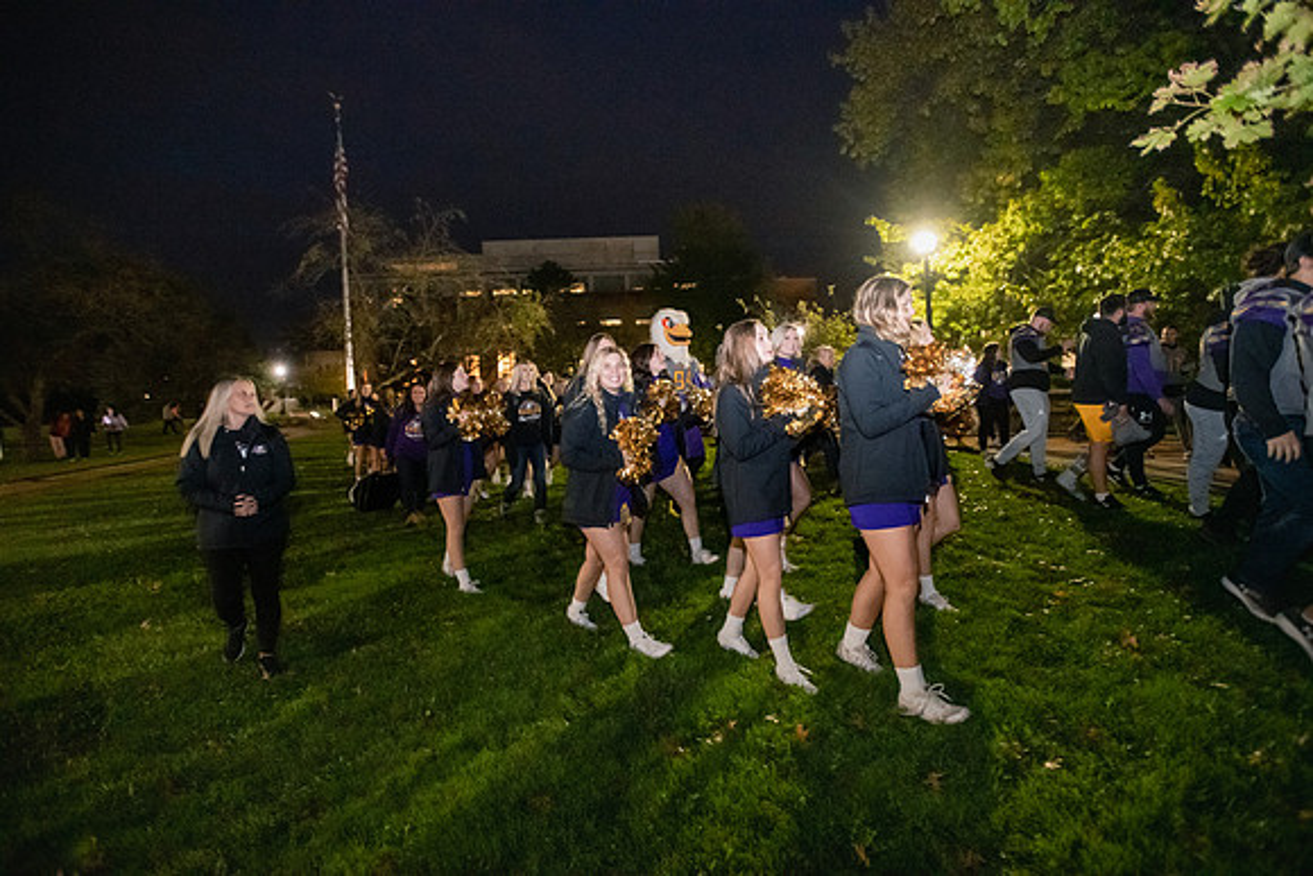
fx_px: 620
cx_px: 656
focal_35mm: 17
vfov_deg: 70.5
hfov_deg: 93.3
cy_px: 438
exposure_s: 1/40
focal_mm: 17
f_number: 3.2
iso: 6400
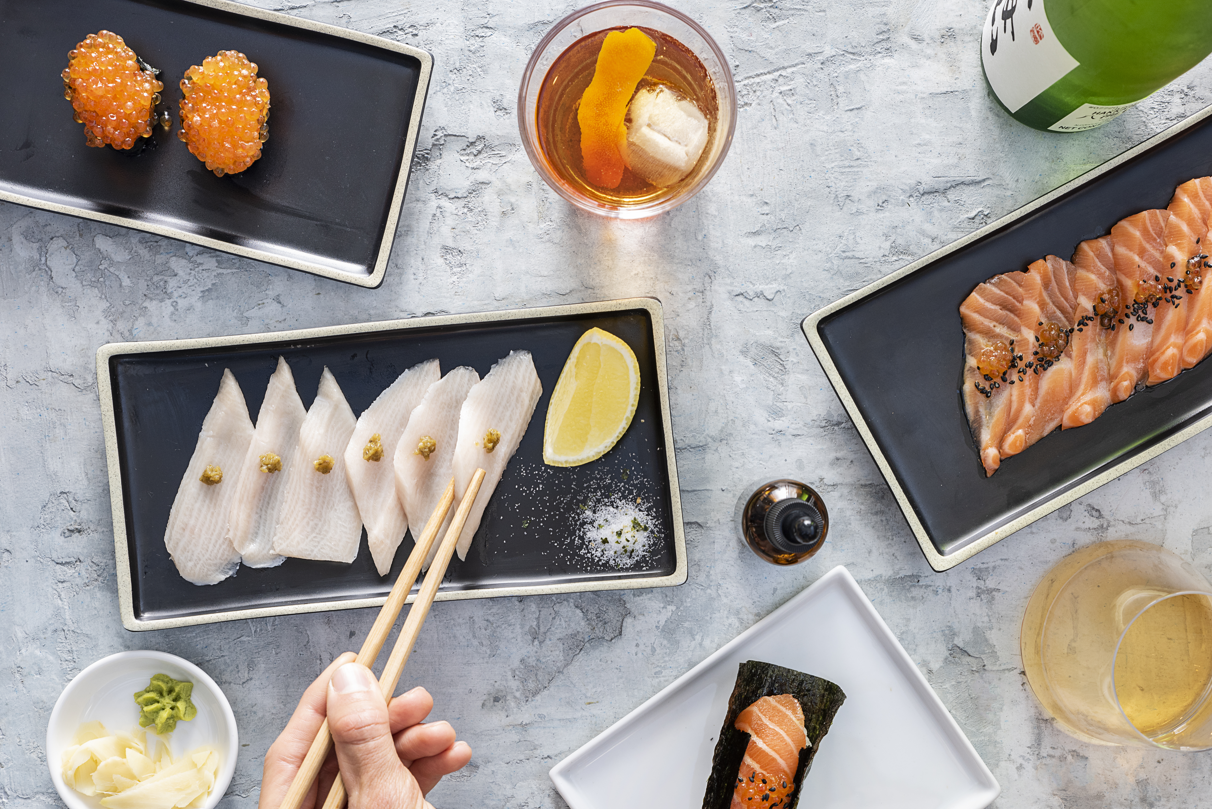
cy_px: 456
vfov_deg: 23.8
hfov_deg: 35.0
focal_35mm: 57
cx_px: 633
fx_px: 1920
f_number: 11
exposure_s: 1/200
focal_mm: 50
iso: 320
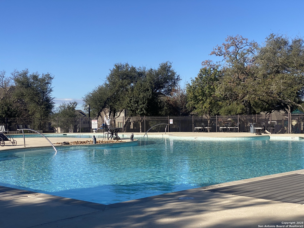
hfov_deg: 36.8
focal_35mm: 52
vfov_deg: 28.0
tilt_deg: +0.7
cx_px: 152
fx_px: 457
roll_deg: +0.5
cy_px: 114
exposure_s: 1/1776
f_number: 2
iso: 20
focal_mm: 6
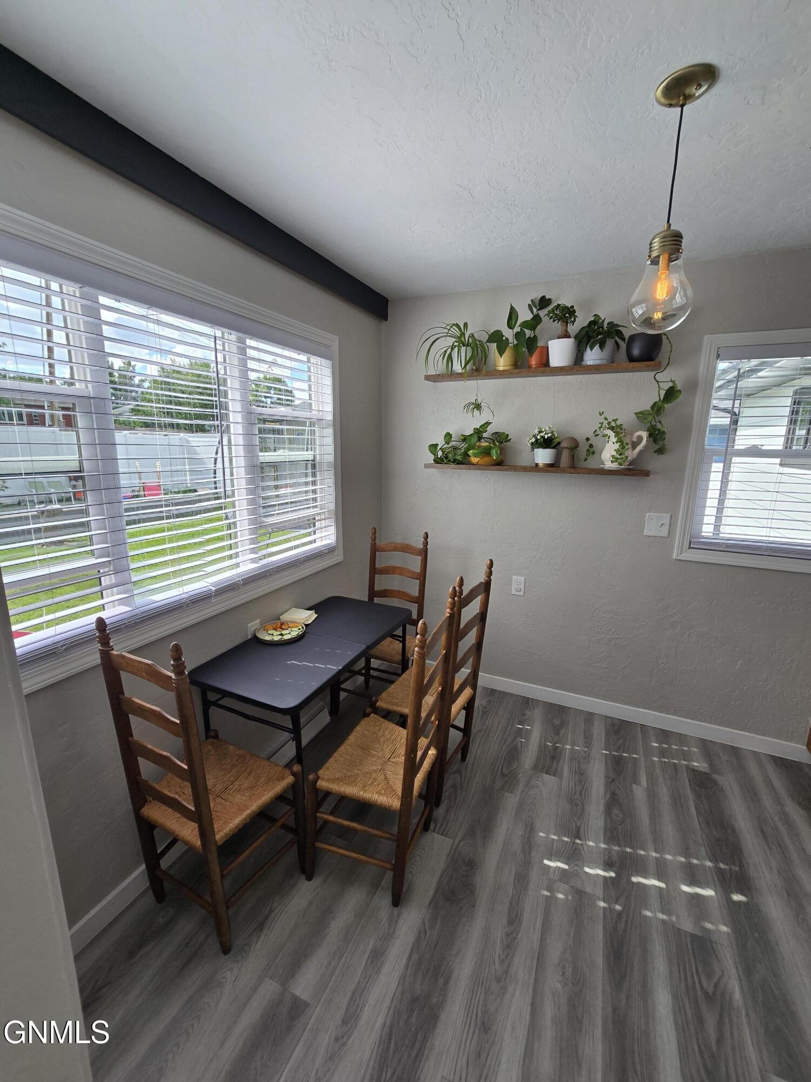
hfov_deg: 89.9
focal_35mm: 13
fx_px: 406
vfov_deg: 106.2
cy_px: 541
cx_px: 406
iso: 50
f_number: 2.2
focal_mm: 2.2
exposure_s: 1/146
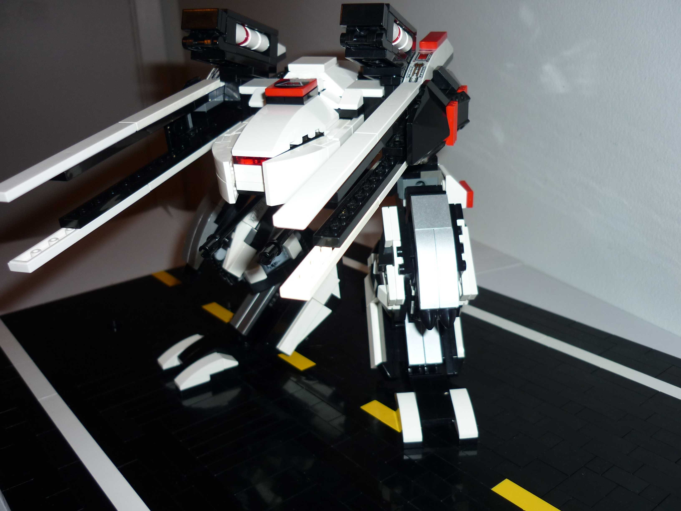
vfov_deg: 42.9
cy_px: 256
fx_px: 649
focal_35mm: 33
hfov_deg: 55.4
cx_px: 340
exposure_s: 1/30
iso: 100
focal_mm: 5.5
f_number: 2.8
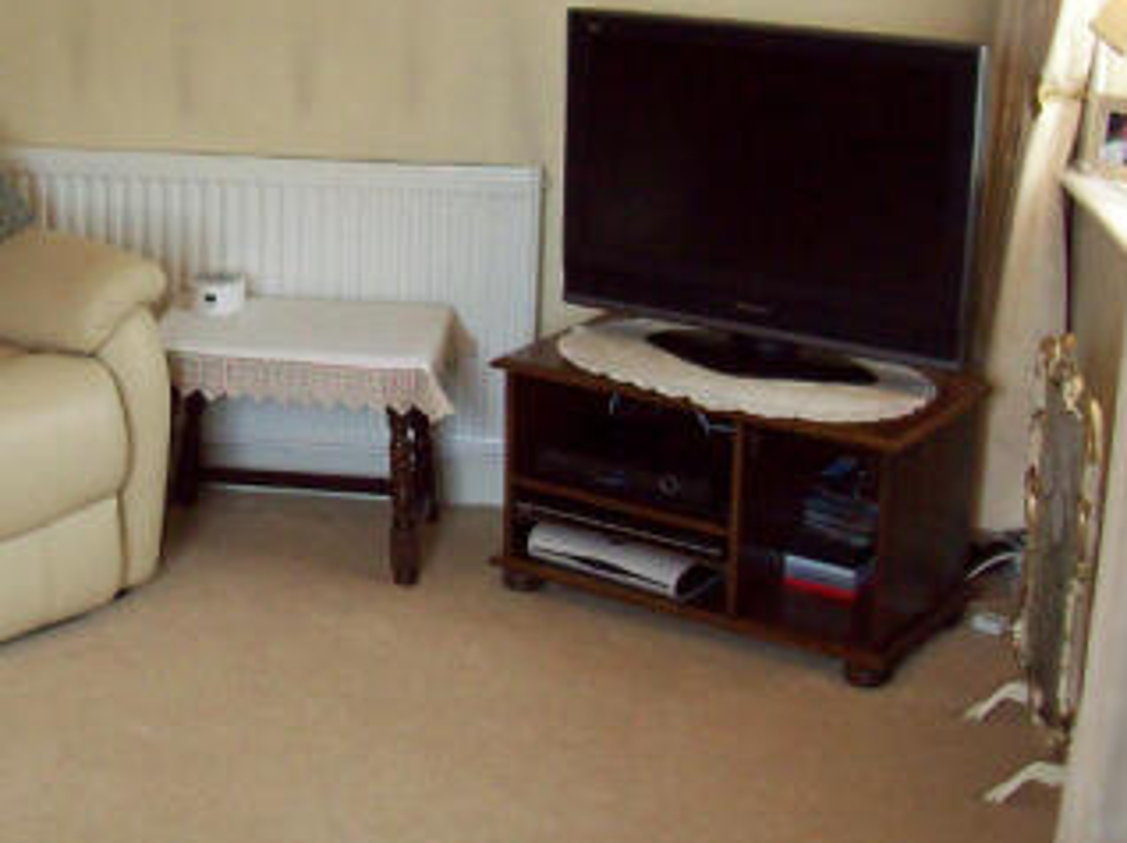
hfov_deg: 28.5
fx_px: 2147
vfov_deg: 22.2
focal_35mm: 66
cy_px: 338
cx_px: 154
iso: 200
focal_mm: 6
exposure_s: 1/64
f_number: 2.7
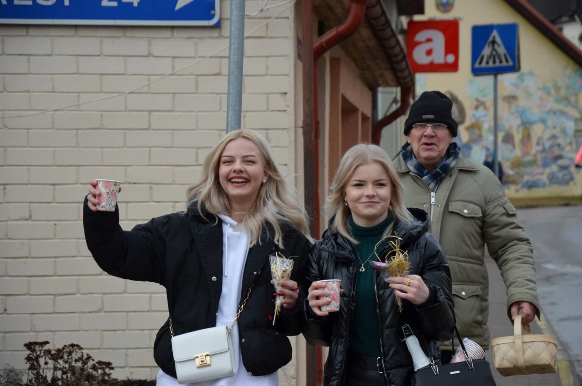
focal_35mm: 158
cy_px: 193
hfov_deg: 13.1
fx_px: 2541
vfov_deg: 8.7
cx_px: 291
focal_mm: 105
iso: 200
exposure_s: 1/200
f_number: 7.1
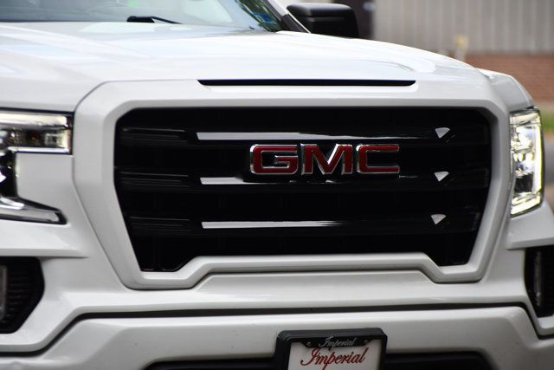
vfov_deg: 4.4
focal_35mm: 315
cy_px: 185
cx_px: 277
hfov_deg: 6.5
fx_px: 4848
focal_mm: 210
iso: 560
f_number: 5.6
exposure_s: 1/500
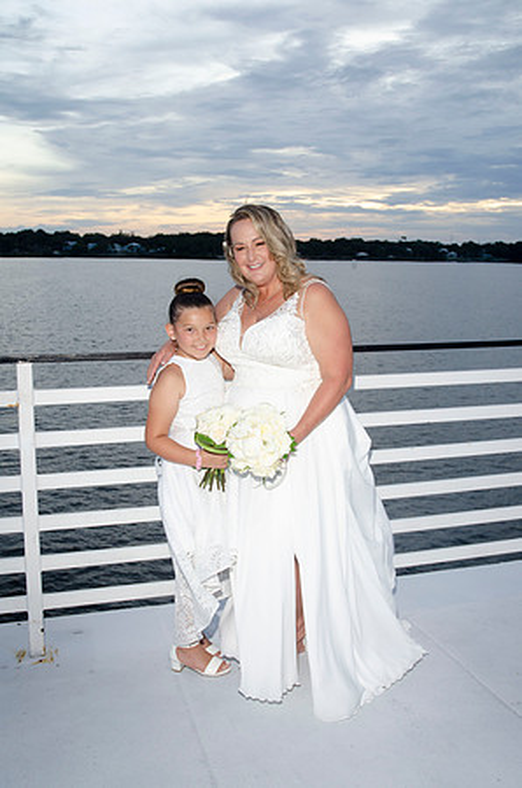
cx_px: 261
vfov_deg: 53.2
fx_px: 787
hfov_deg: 36.7
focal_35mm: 36
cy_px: 394
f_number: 5.6
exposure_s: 1/100
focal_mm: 24
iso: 200
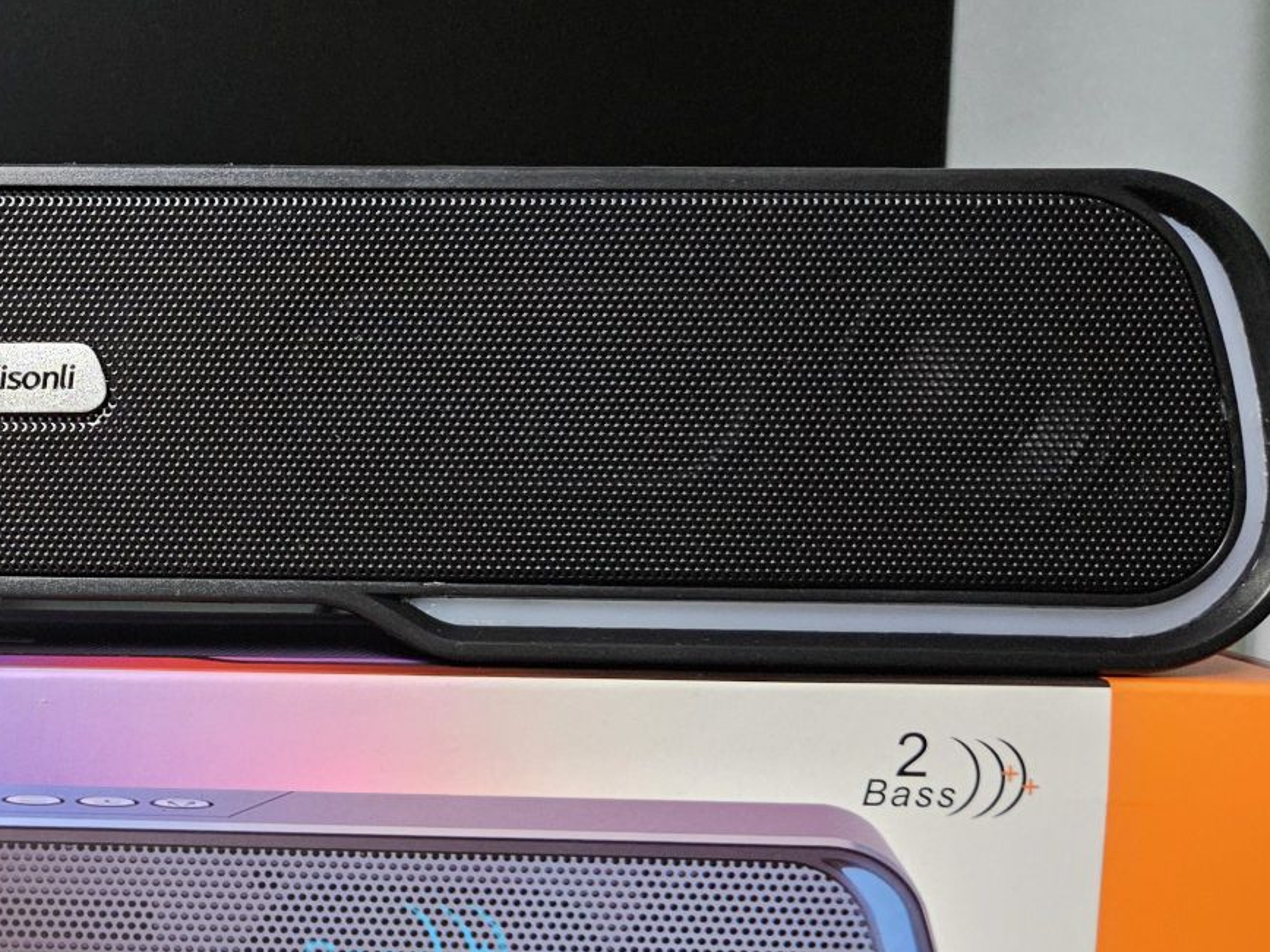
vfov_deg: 27.5
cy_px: 532
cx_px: -29
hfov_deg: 32.9
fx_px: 1944
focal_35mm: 53
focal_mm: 5.4
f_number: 1.8
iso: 500
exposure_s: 1/100
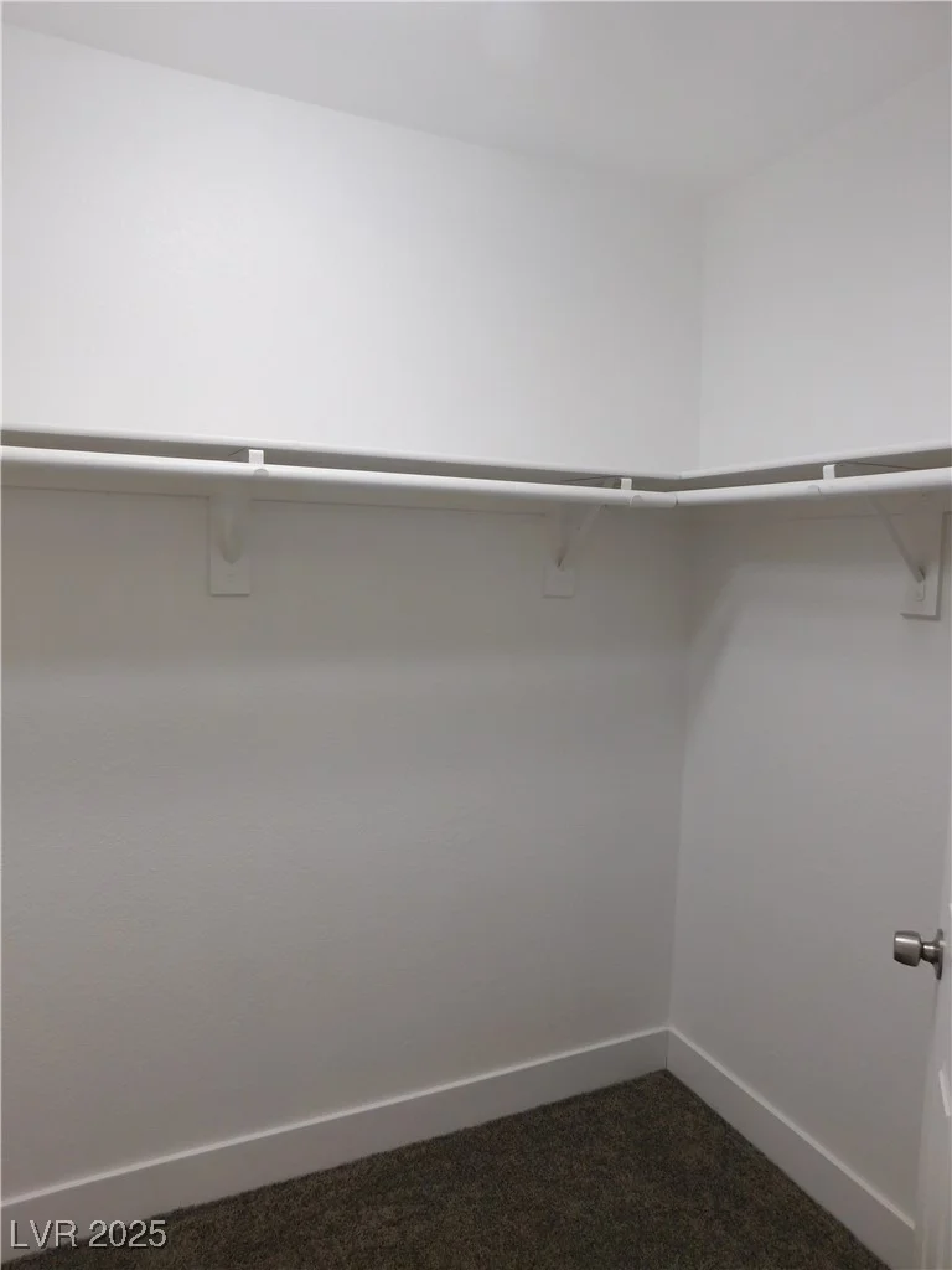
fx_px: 843
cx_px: 476
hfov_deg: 58.9
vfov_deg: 73.9
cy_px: 635
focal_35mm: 23
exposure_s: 1/80
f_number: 3
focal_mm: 4
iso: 125
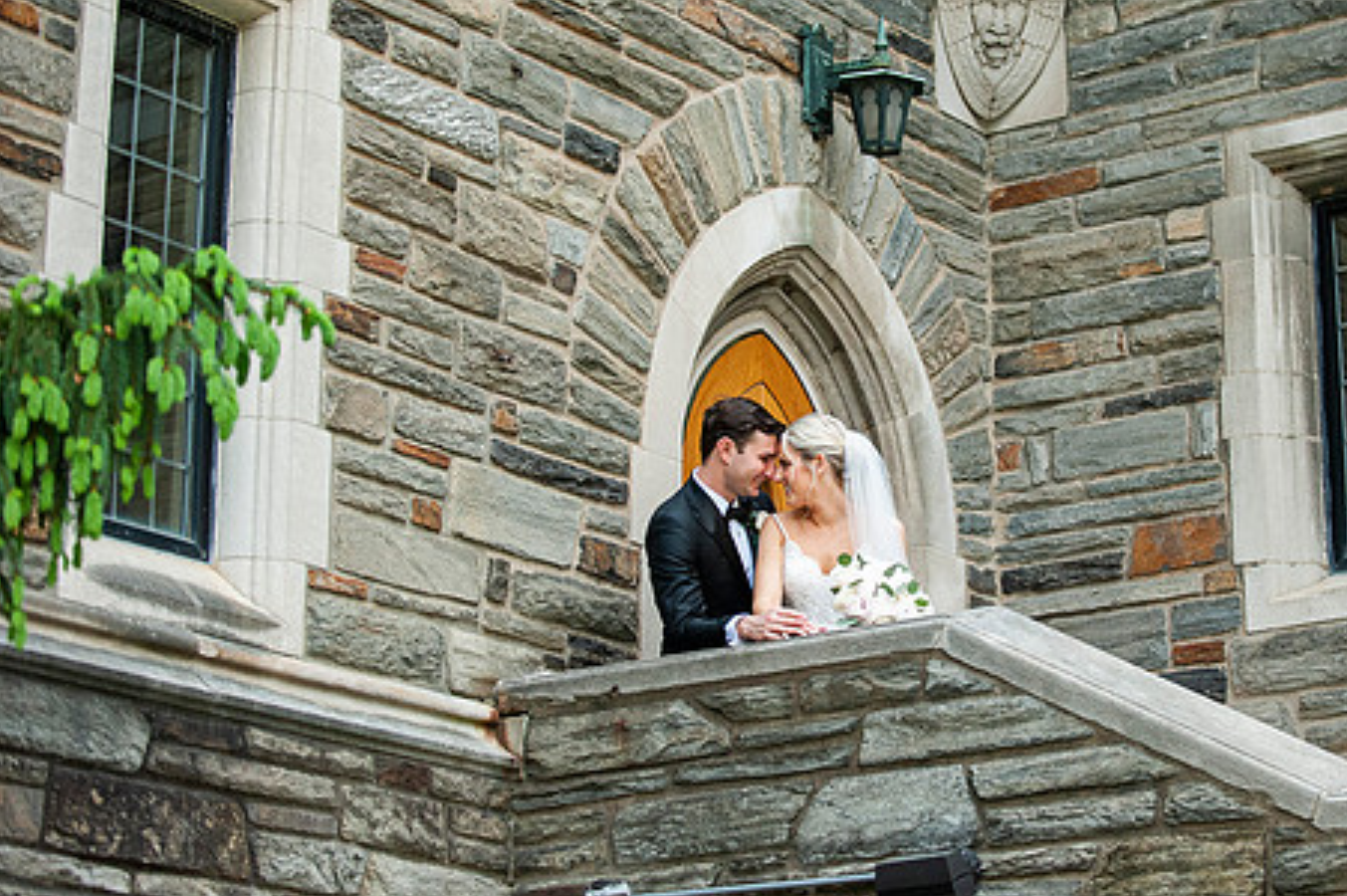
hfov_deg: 22.6
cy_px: 400
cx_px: 839
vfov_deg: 15.2
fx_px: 3365
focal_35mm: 90
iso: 1600
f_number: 2.8
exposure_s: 1/4000
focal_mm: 70
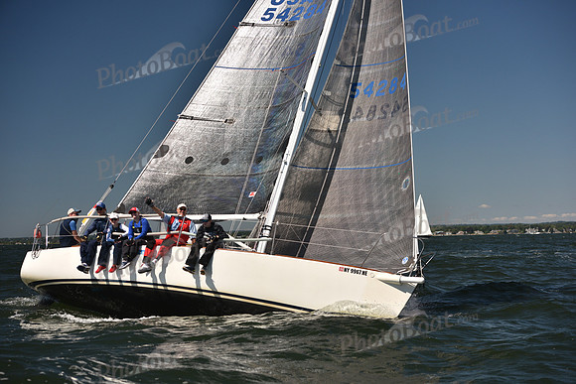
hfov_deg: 28.8
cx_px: 288
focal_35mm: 70
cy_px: 192
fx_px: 1120
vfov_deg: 19.5
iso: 250
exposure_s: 1/1250
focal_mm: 70
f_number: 4.5
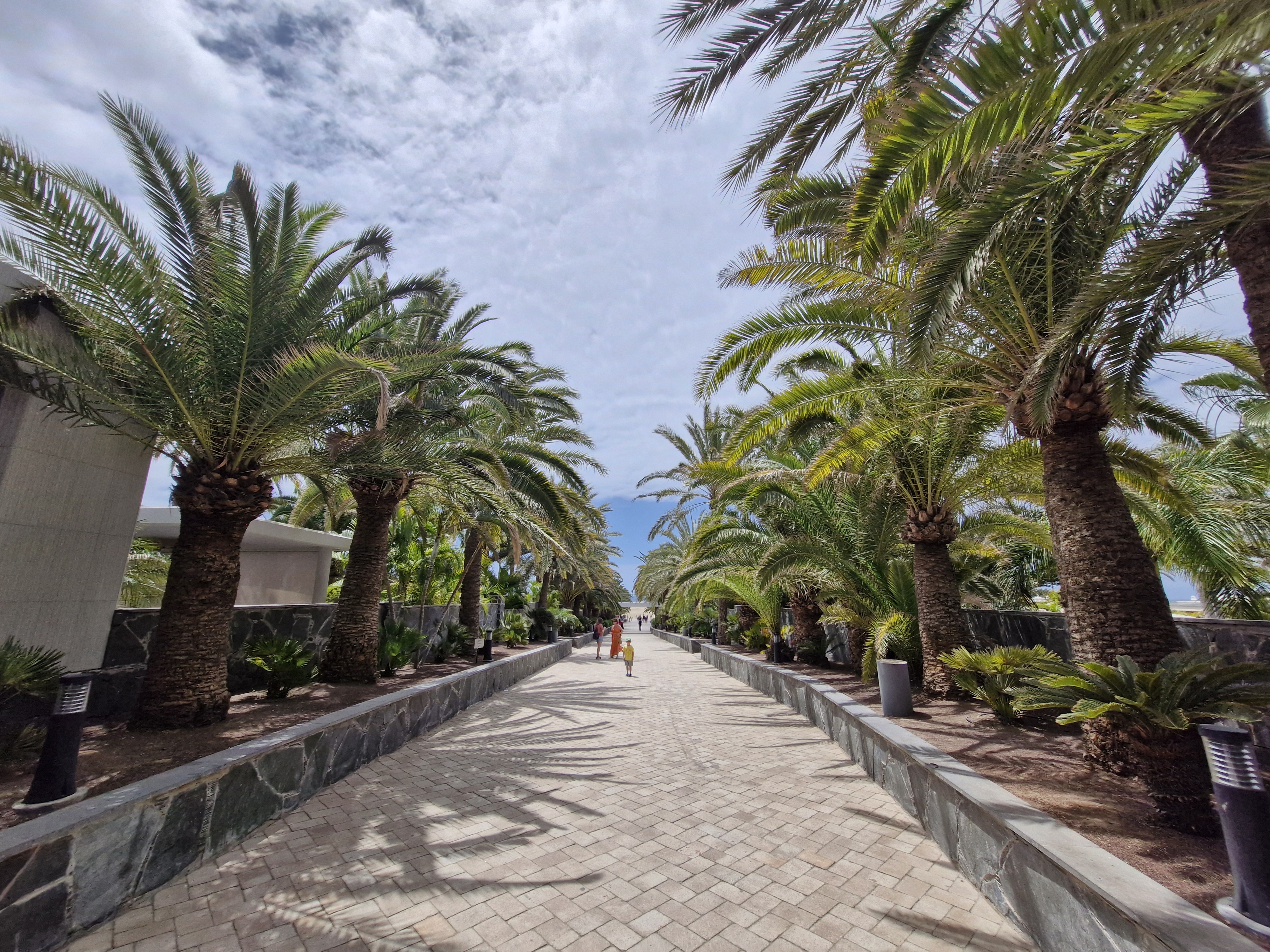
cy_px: 476
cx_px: 635
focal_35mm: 13
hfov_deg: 106.2
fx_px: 477
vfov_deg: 89.9
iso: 50
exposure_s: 1/3856
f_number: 2.2
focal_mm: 1.74
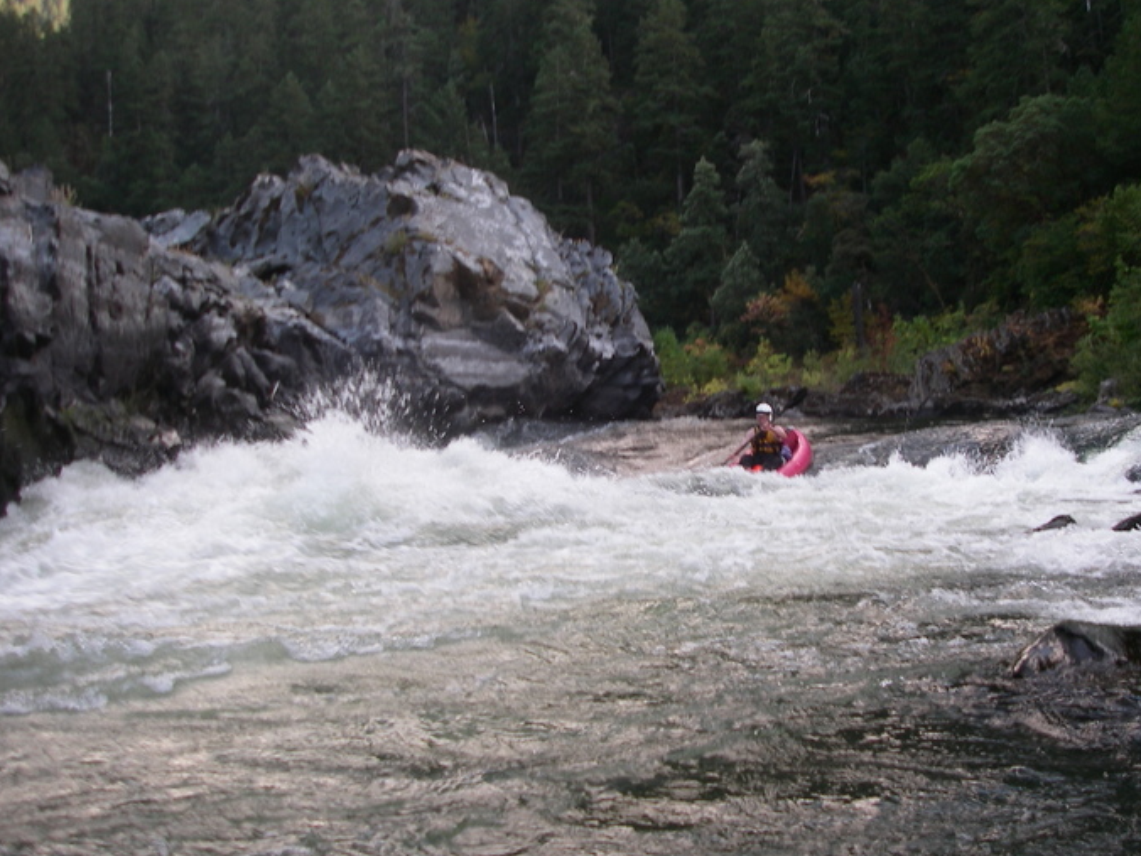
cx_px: 658
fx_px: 1483
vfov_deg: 32.2
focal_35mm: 45
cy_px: 414
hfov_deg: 42.0
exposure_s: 1/100
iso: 64
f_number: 3.3
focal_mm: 6.3
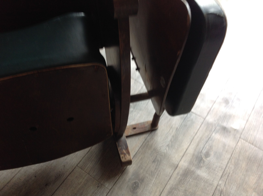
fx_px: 266
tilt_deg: -53.9
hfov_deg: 52.7
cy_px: 98
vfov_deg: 40.6
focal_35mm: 35
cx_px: 132
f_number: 2.4
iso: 80
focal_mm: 4.28
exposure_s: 1/15
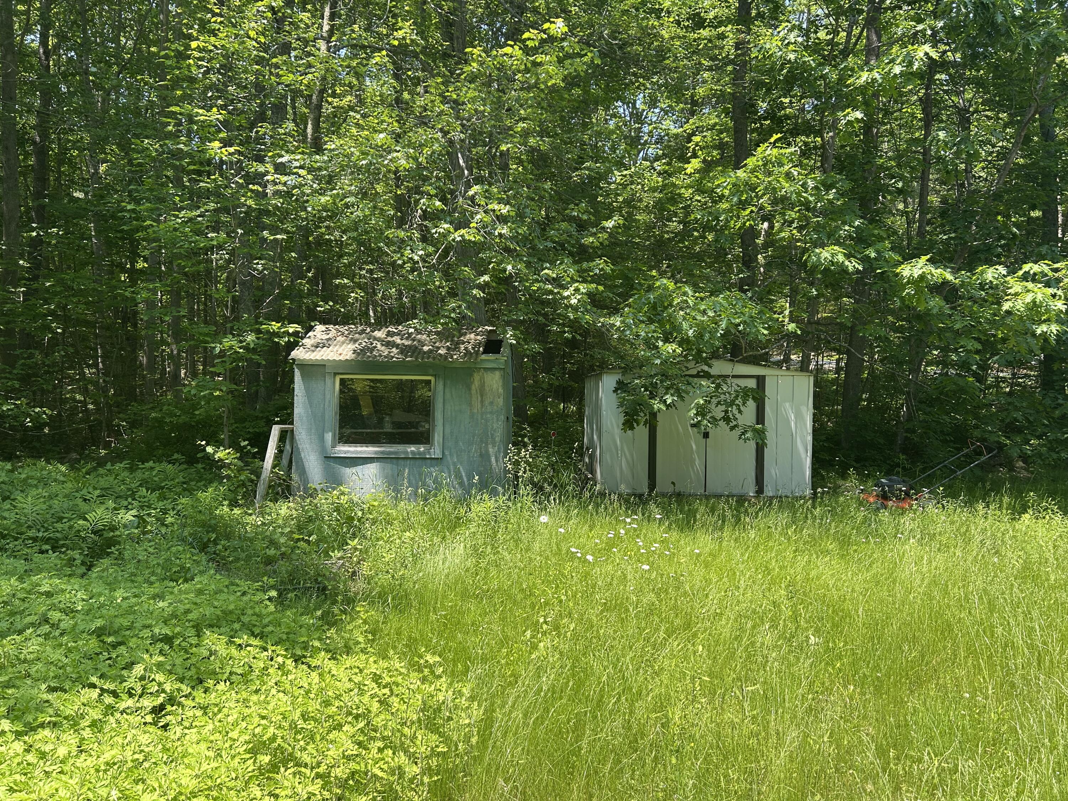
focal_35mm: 26
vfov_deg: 53.1
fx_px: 802
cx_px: 534
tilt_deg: -0.9
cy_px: 400
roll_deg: -0.1
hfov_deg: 67.3
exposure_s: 1/924
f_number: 1.5
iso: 50
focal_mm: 5.7
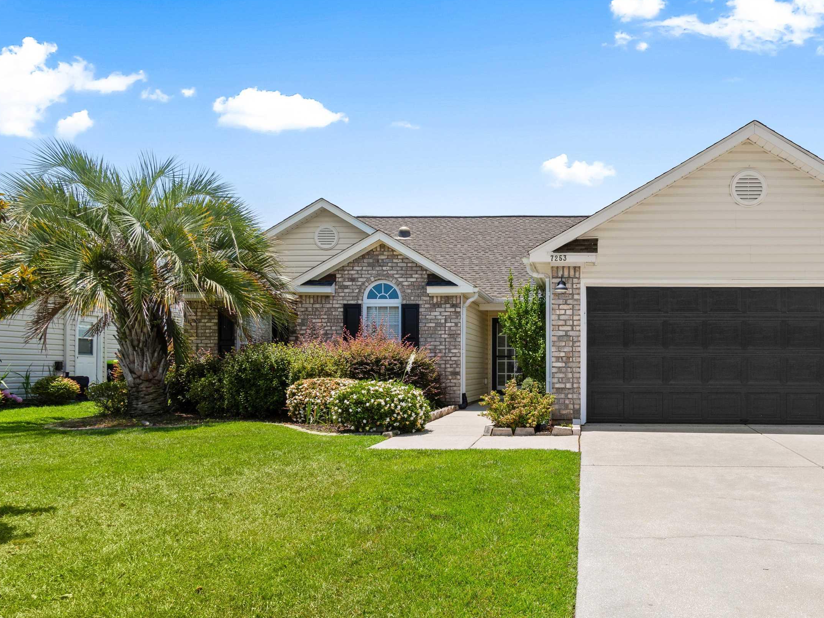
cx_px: 563
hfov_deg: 65.1
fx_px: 619
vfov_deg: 52.7
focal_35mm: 26
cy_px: 368
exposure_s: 1/400
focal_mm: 13
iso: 100
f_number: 10
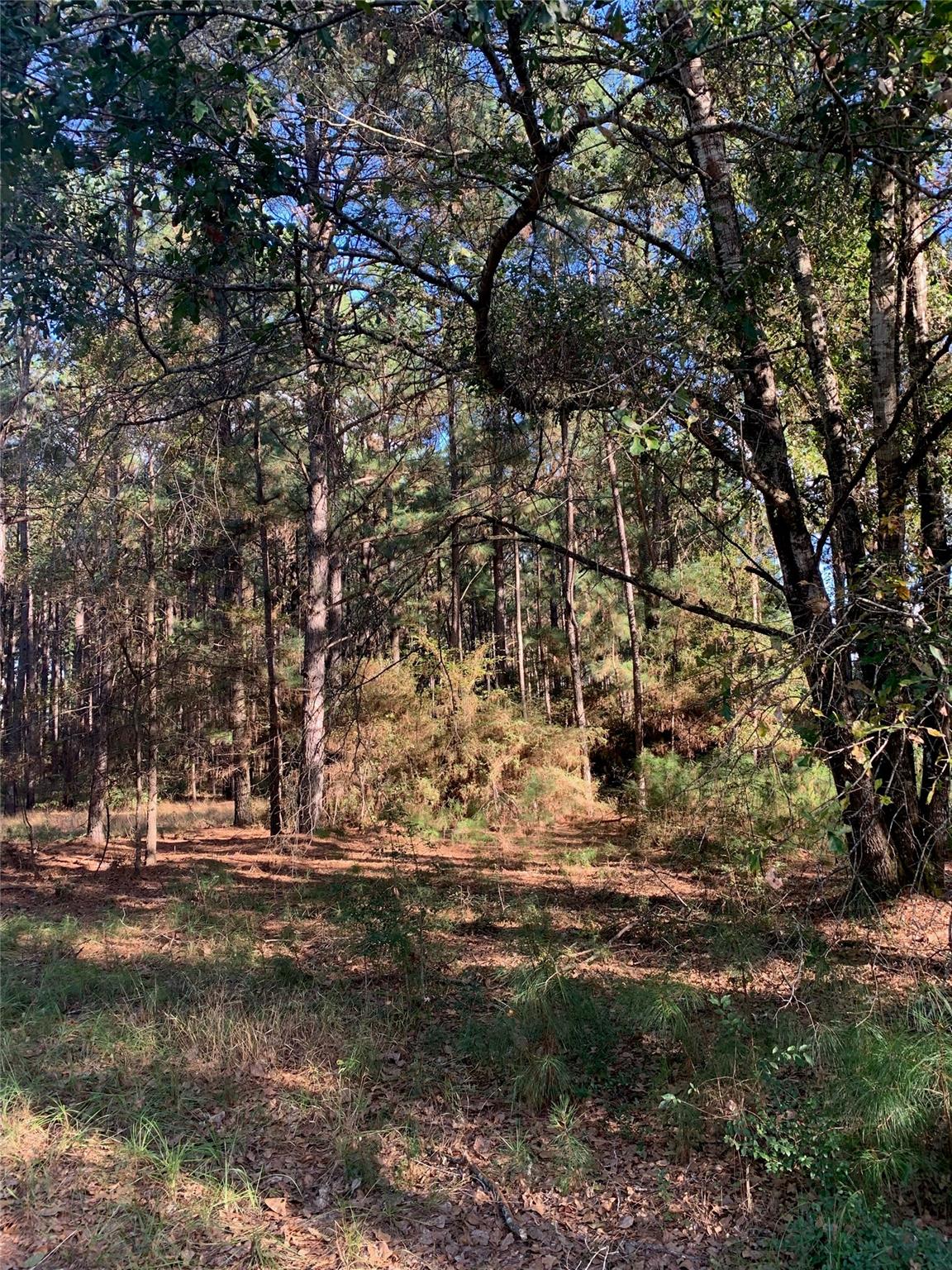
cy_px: 635
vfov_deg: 67.3
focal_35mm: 26
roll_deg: +2.3
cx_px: 476
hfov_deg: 53.1
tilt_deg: +7.7
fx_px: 953
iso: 32
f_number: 1.8
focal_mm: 4.25
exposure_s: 1/121
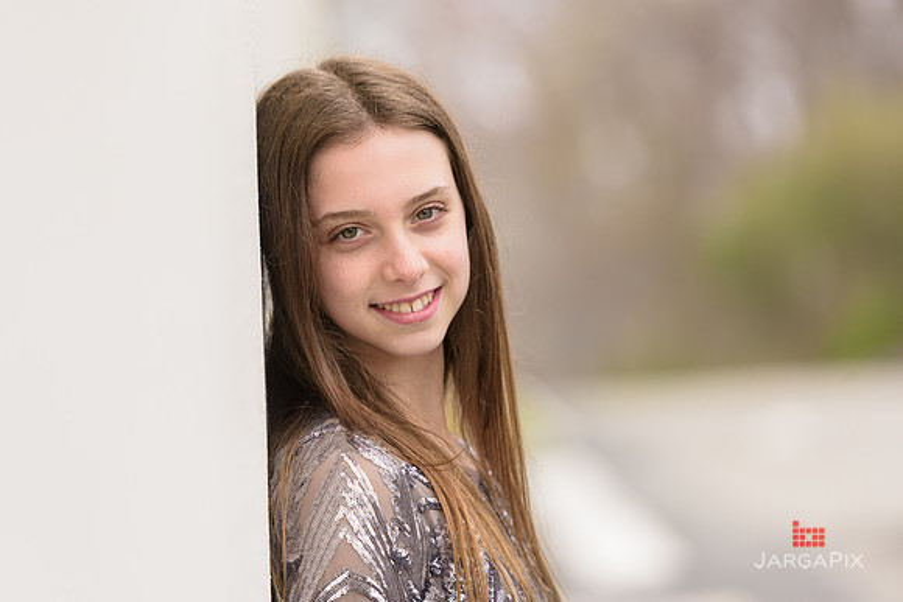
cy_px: 250
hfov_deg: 9.6
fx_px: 5380
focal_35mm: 214
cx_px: 350
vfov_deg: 6.4
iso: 400
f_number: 3.2
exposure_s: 1/1000
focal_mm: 175
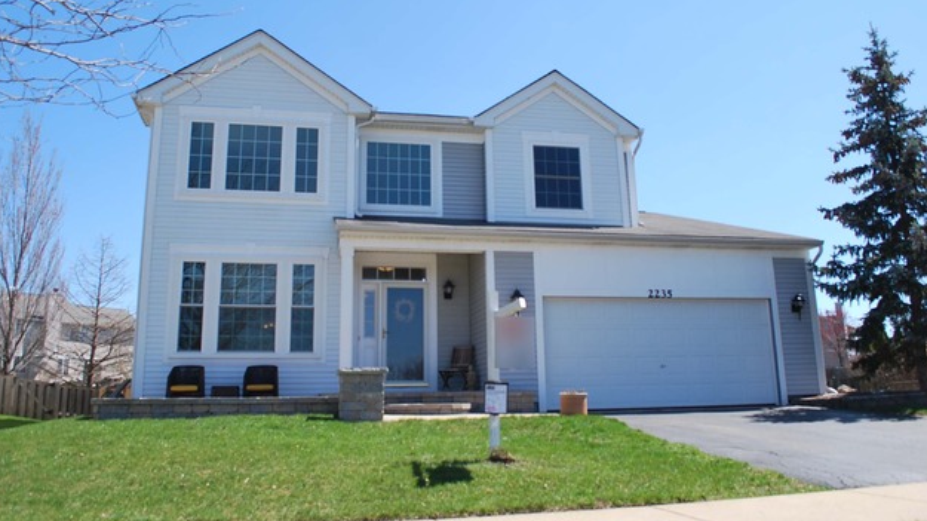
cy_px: 221
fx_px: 713
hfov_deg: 66.1
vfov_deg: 40.0
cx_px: 457
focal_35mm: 29
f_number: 8
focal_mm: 18
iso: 100
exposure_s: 1/250
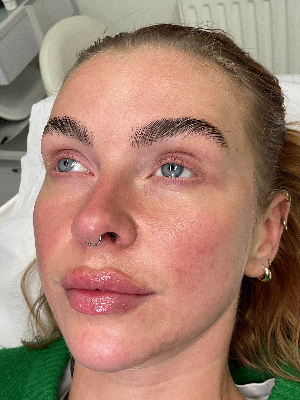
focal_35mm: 29
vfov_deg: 61.7
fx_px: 335
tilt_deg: -43.3
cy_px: 200
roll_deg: +25.0
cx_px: 150
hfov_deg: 48.2
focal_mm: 3
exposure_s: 1/100
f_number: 1.8
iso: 64
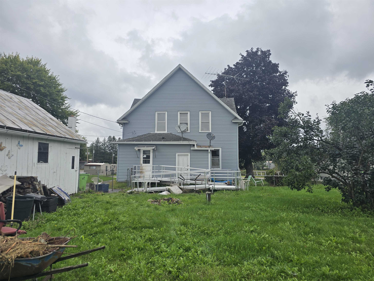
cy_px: 140
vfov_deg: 58.9
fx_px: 248
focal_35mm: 23
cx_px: 187
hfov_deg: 73.9
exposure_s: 1/300
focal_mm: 6.3
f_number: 1.7
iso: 12
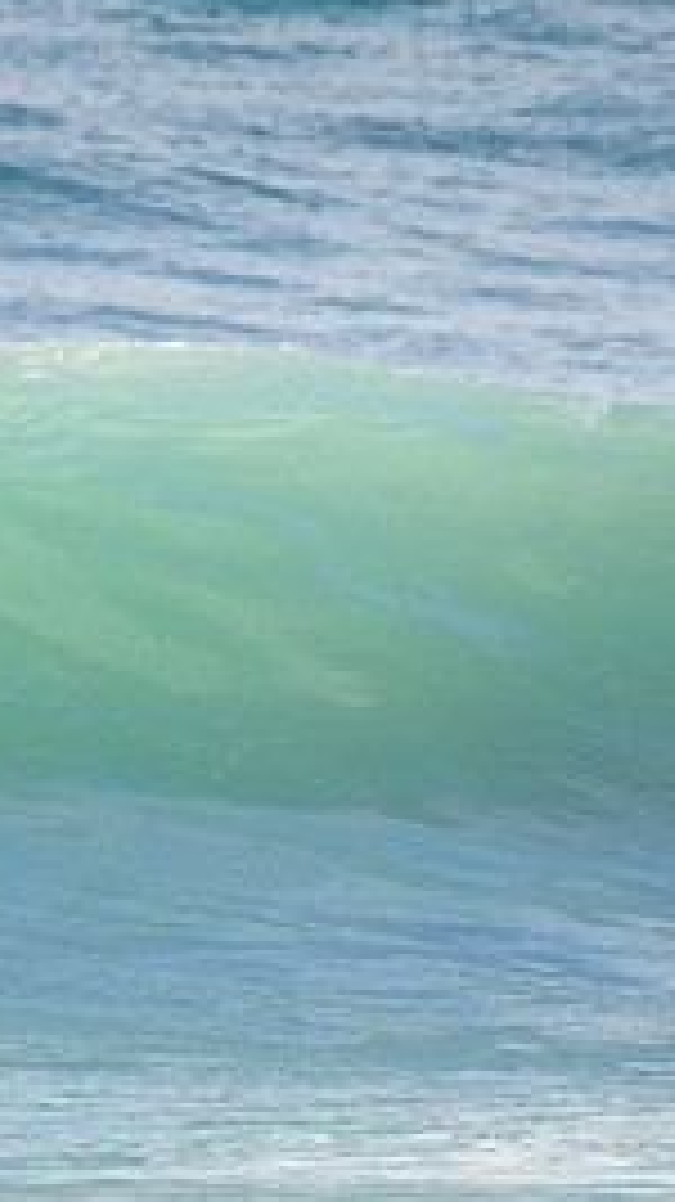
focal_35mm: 1395
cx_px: -897
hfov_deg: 0.9
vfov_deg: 1.5
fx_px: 44430
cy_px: 612
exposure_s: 1/2000
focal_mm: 500
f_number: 5.6
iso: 500
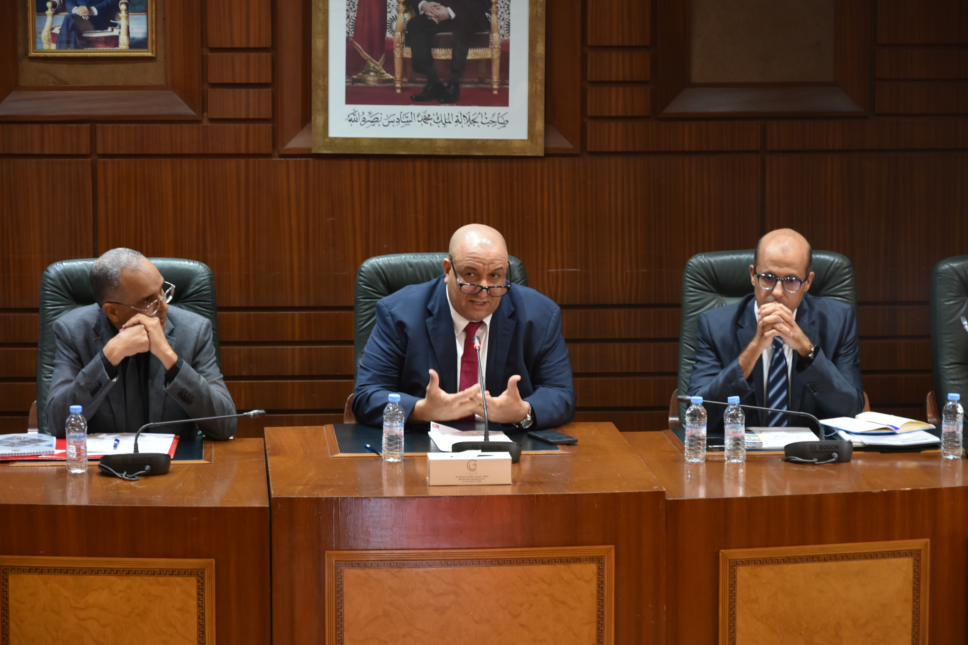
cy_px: 322
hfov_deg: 17.1
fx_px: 3226
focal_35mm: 120
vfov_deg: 11.4
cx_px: 484
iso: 1000
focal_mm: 80
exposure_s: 1/10
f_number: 5.3
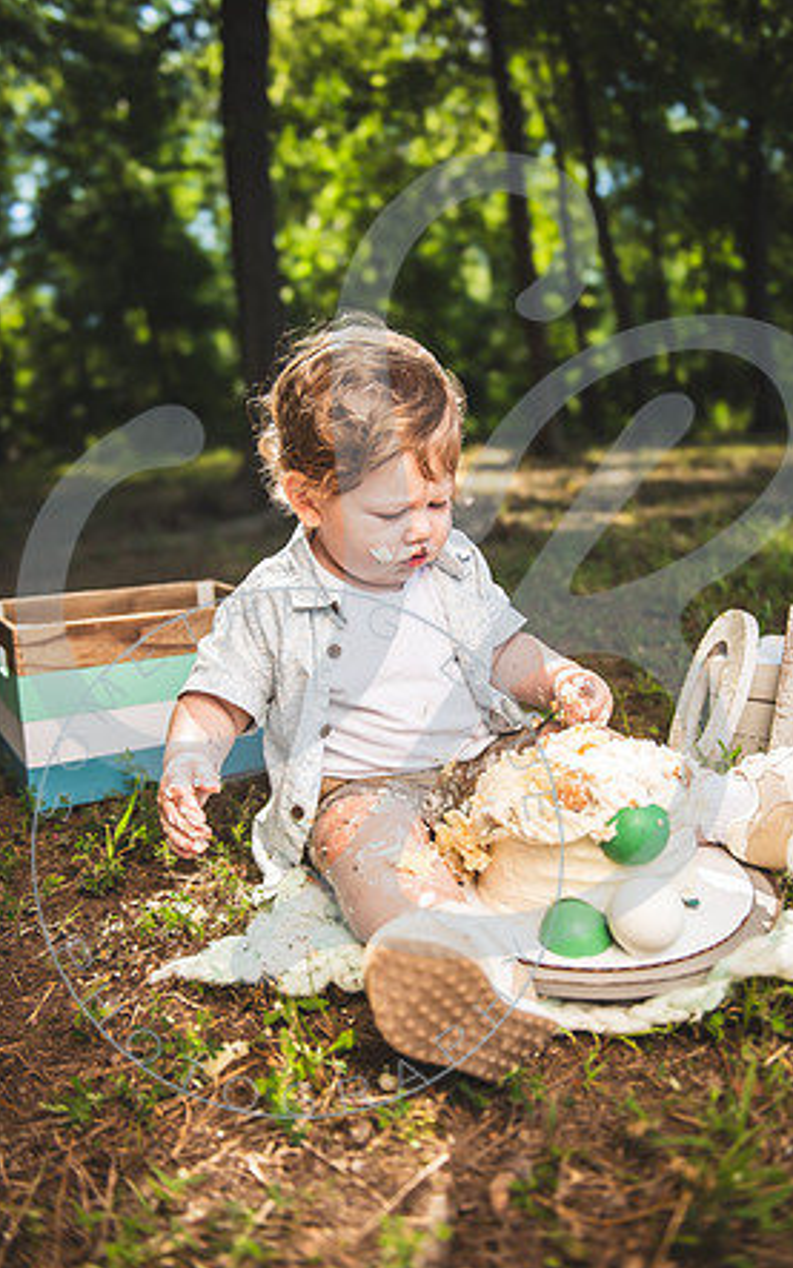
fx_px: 1002
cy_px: 635
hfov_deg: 43.1
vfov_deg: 64.6
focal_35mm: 29
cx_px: 427
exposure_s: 1/800
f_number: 2.8
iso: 100
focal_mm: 28
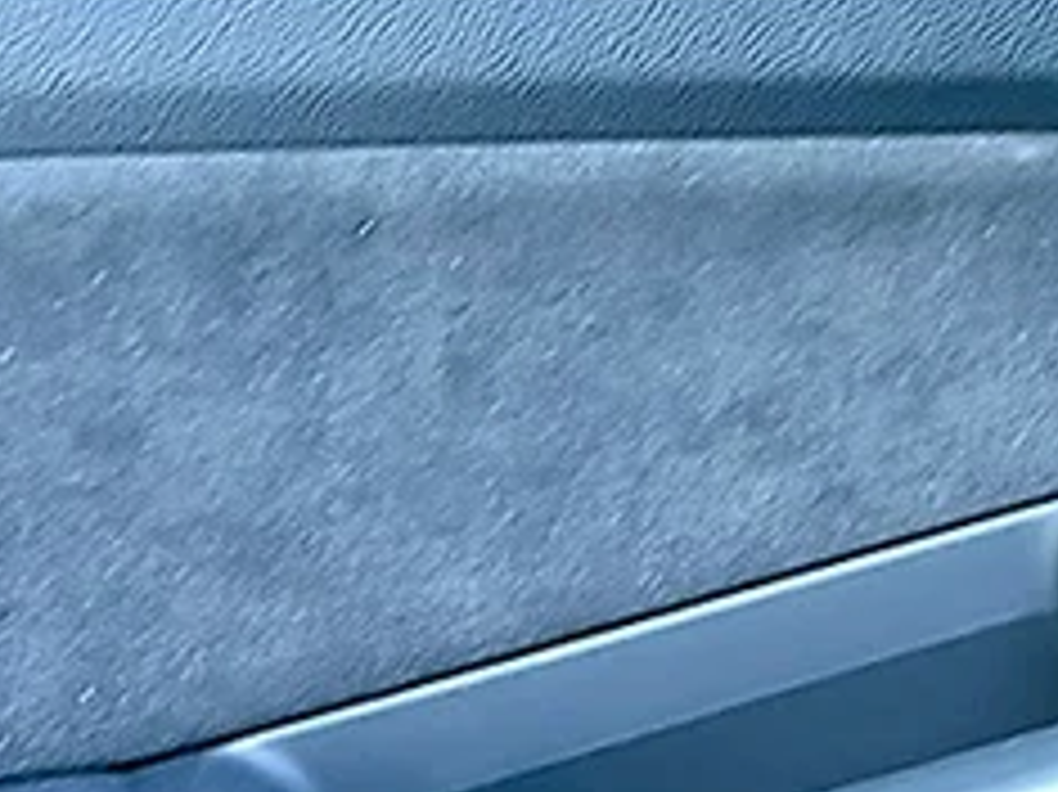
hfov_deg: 15.1
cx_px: 1324
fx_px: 3819
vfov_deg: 11.8
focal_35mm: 125
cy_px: 421
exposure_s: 1/52
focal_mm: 6.86
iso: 50
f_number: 1.78
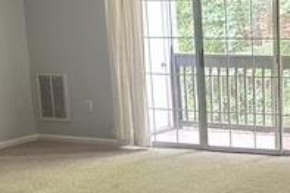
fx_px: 652
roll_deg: +0.3
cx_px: 302
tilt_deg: -12.5
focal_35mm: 81
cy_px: 180
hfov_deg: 23.8
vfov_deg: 16.6
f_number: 1.78
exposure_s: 1/60
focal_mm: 6.86
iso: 320
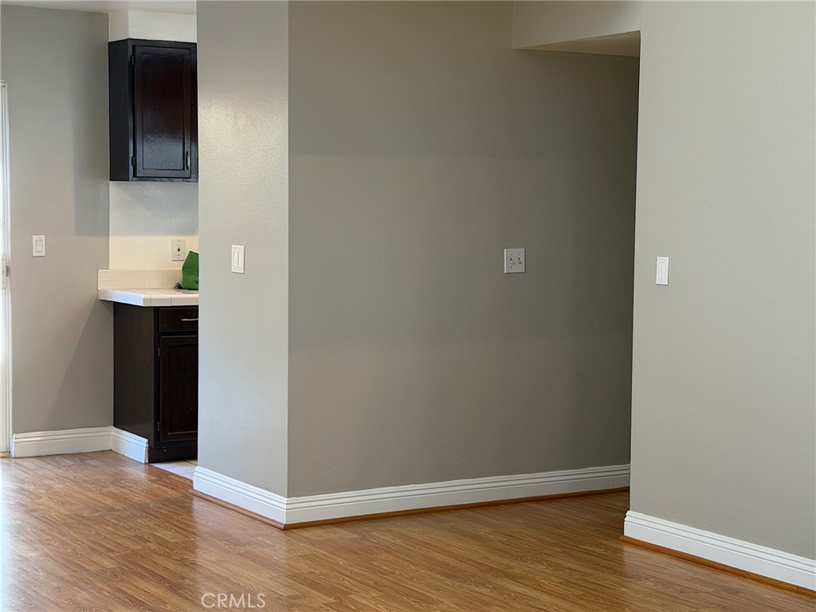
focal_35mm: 48
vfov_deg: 30.3
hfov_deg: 39.7
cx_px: 408
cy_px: 306
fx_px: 1131
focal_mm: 6.76
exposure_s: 1/130
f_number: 1.78
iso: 160
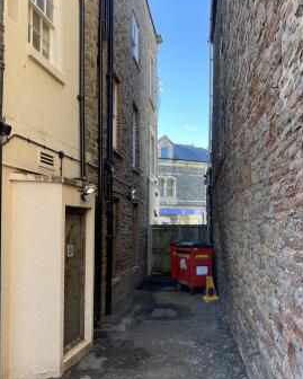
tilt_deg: +3.3
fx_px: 370
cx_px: 148
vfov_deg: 54.0
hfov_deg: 44.6
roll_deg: -0.5
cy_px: 215
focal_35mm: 33
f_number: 1.8
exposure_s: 1/179
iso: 32
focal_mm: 4.25
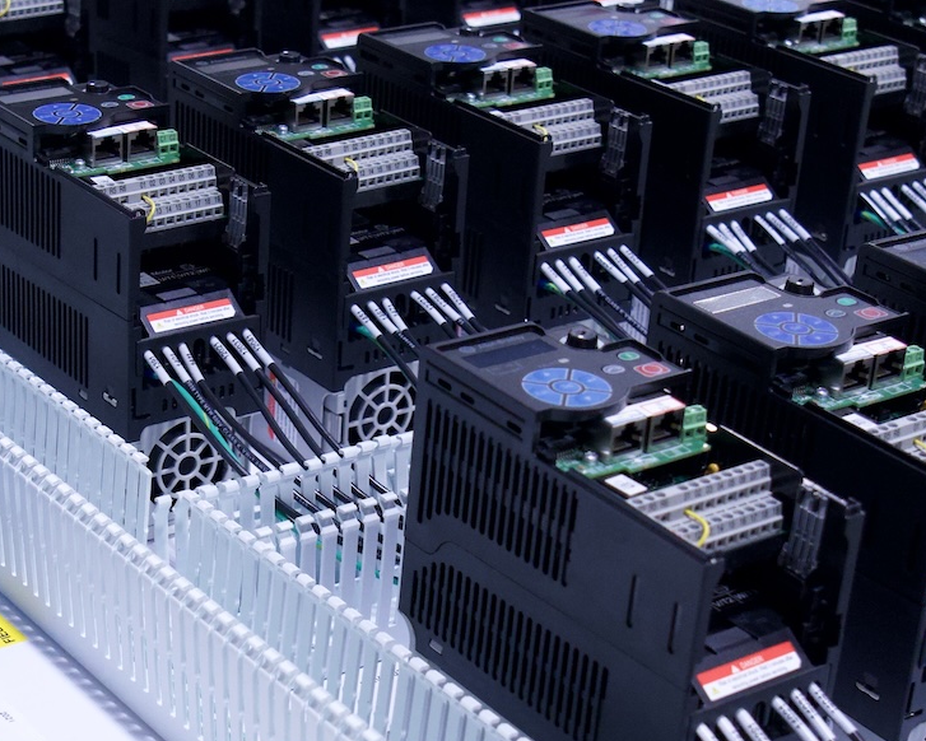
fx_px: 2228
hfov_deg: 23.4
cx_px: 298
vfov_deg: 18.8
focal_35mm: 81
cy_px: 502
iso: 1600
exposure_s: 1/250
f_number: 3.5
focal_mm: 21
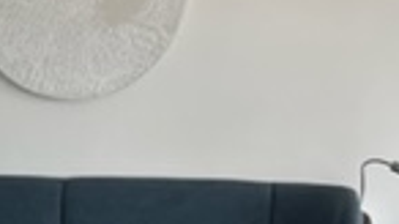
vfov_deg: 9.7
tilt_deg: -4.5
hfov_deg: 16.9
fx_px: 1311
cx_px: -8
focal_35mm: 124
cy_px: 243
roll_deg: -0.3
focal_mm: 5.7
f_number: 1.5
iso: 100
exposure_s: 1/121
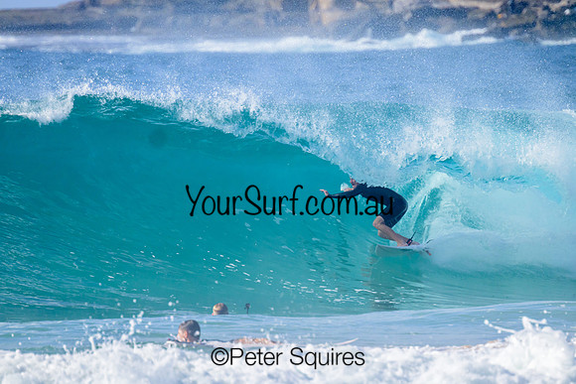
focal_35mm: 820
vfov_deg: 1.7
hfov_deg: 2.5
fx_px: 13129
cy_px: 192
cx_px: 288
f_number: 11
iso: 1250
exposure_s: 1/2000
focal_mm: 800
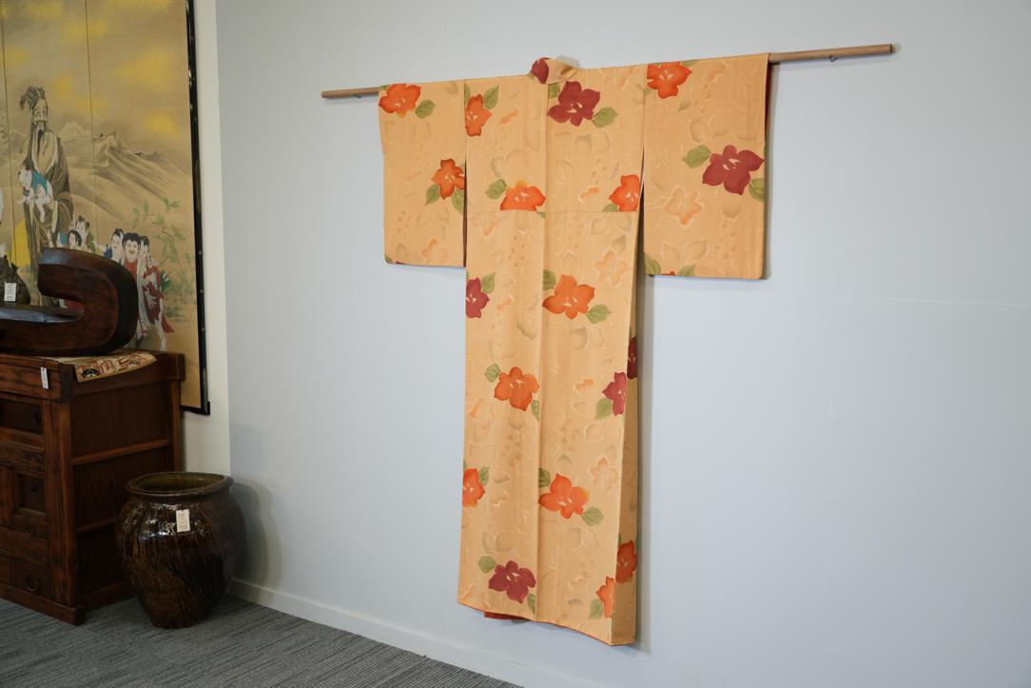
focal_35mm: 35
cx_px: 516
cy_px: 344
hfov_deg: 54.4
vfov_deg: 37.9
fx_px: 1002
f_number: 4
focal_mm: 35
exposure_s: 1/40
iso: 250
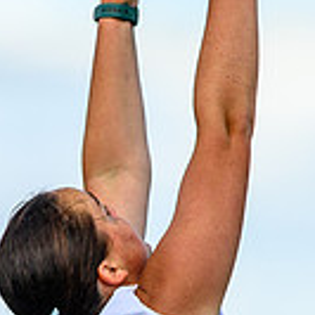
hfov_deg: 0.9
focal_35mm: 2020
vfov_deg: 0.9
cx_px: 584
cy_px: 224
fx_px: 20796
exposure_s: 1/2000
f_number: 3.2
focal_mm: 400
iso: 100
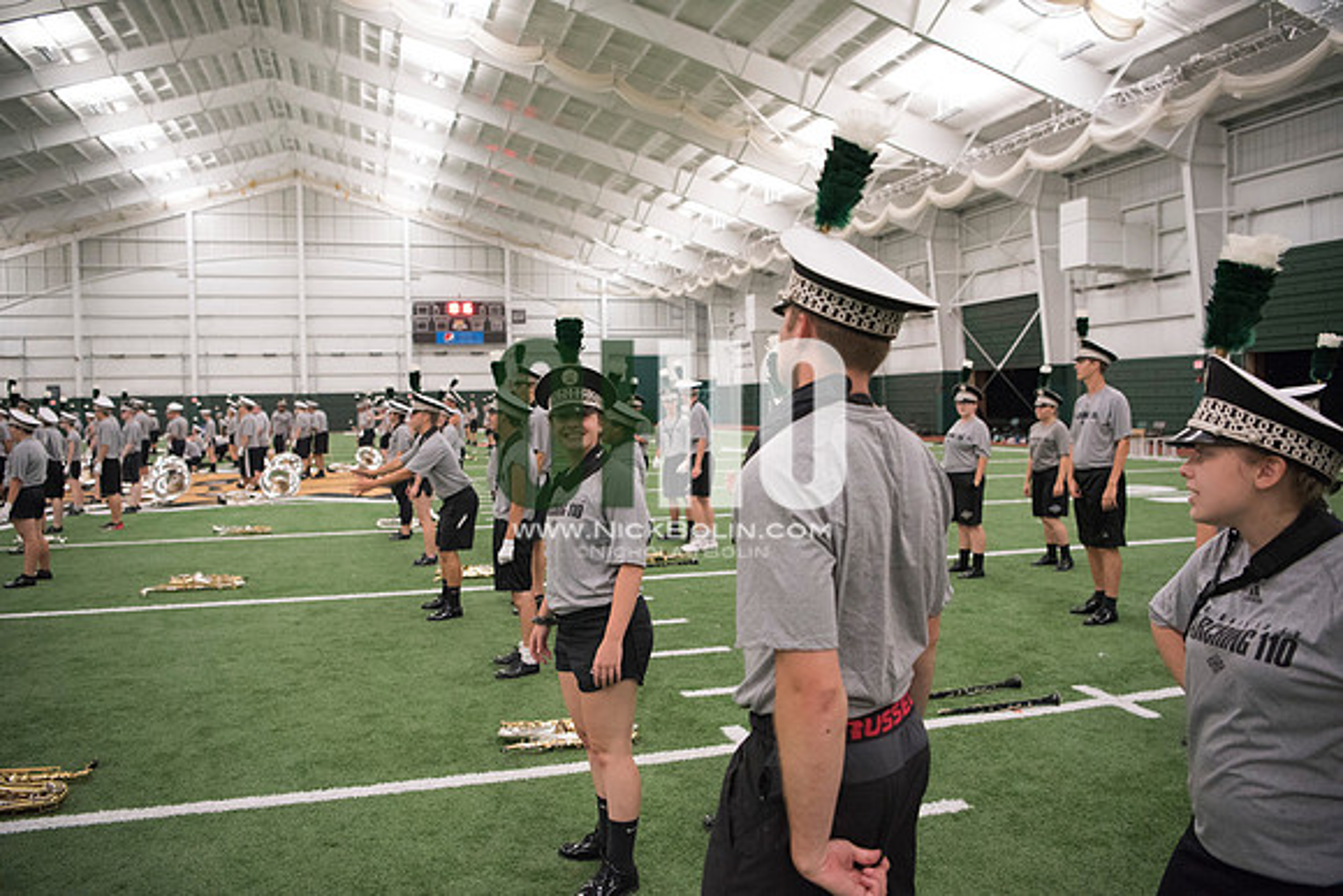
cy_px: 448
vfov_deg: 46.4
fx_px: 1045
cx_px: 672
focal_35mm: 28
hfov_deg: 65.5
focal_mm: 28
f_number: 3.2
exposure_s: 1/320
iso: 3200
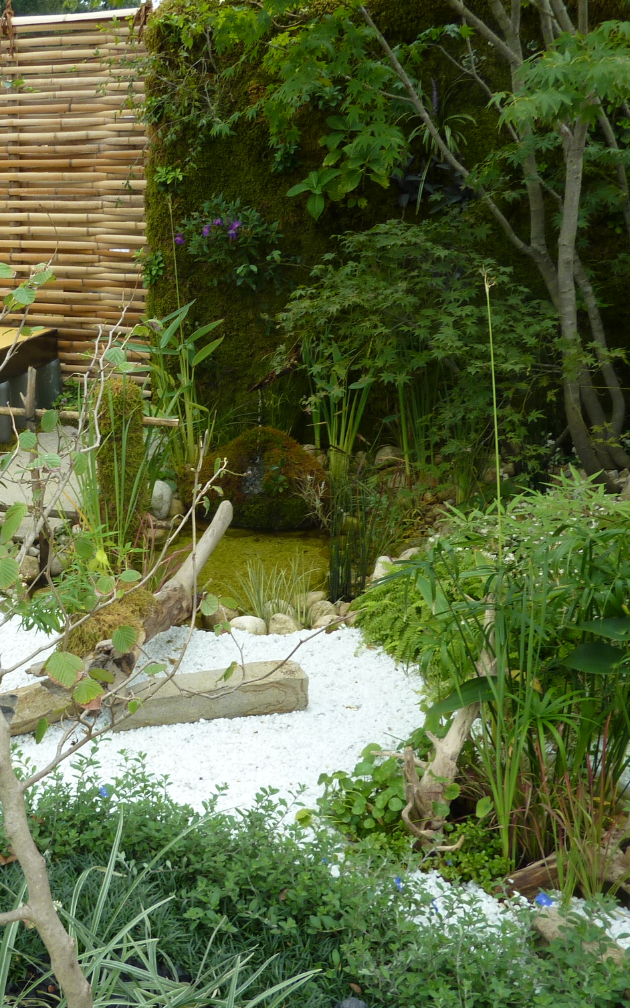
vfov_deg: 54.0
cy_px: 505
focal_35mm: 36
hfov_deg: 33.6
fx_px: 989
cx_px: 73
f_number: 4
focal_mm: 4.1
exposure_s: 1/200
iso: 80
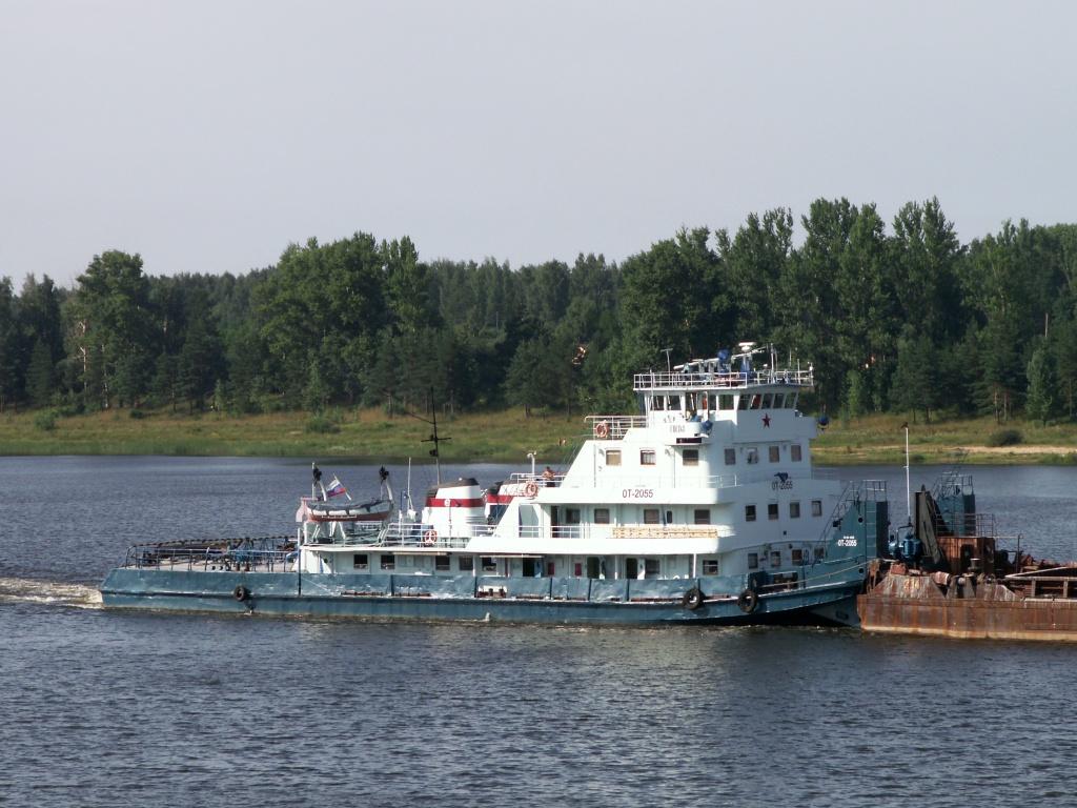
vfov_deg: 9.8
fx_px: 4698
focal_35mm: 151
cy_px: 404
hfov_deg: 13.1
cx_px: 538
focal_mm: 24.67
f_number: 5
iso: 50
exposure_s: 1/500
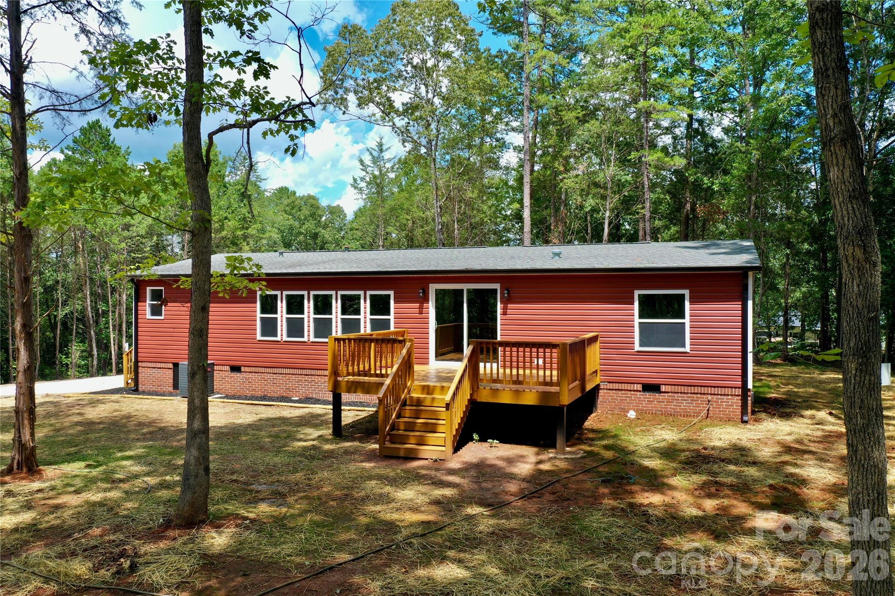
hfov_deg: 65.5
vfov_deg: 46.4
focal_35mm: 28
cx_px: 448
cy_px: 298
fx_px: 696
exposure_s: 1/240
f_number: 5
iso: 100
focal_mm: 10.26
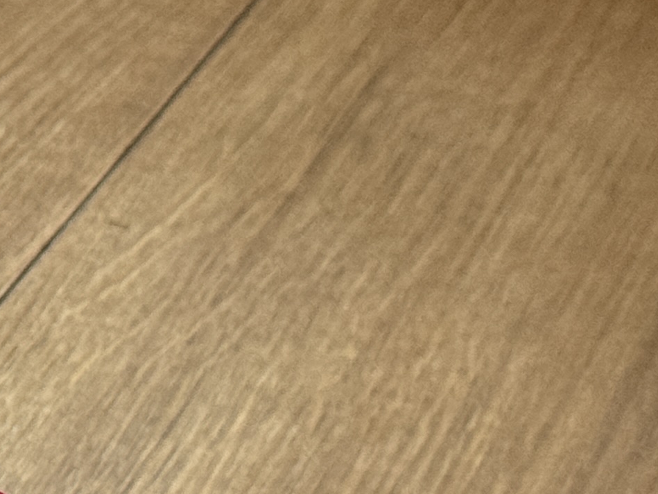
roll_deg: -1.2
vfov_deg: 7.2
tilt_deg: -37.0
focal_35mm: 204
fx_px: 3878
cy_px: 643
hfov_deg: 9.0
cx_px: -720
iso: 250
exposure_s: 1/38
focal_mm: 6.76
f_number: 1.78
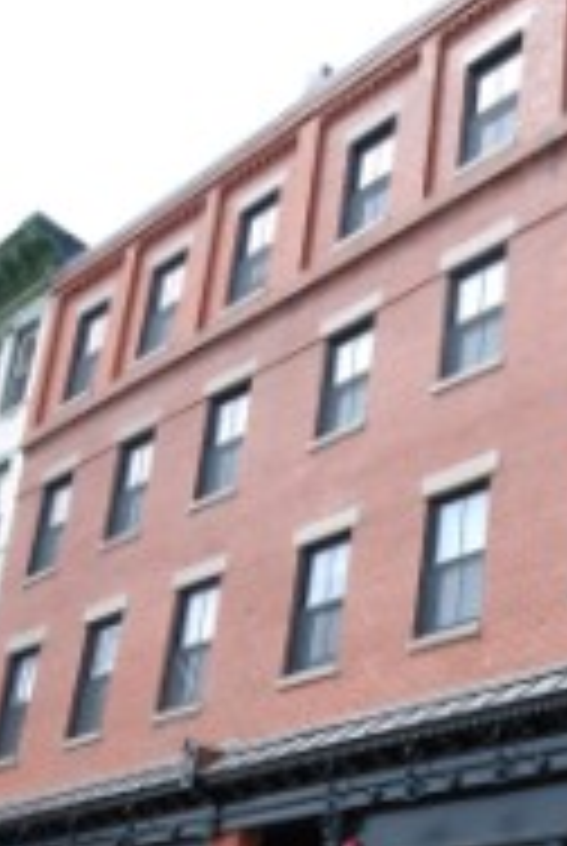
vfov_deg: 37.3
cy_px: 738
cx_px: 644
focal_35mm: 50
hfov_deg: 25.0
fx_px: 1177
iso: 100
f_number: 7.1
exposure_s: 1/160
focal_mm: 14
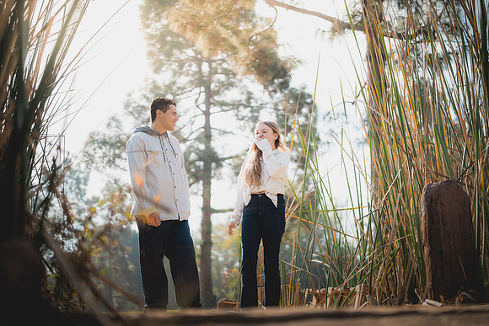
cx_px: 244
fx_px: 679
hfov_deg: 39.6
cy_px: 163
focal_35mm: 50
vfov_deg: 27.0
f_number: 1.4
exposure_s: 1/5000
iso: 250
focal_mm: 50
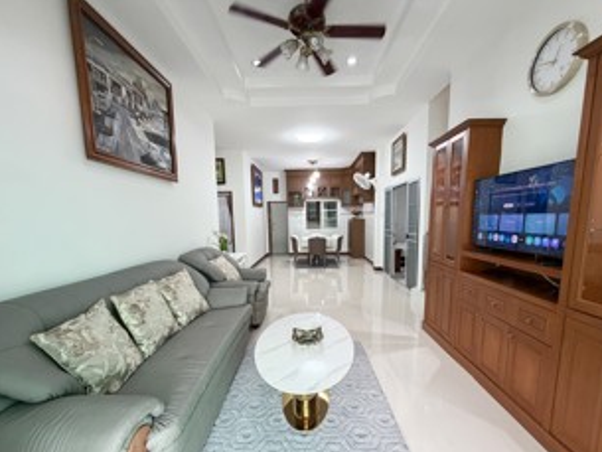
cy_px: 257
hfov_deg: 94.4
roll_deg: +1.8
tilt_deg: -7.9
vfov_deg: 77.7
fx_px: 278
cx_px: 311
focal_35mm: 16
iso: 320
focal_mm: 2.22
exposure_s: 1/121
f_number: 2.2
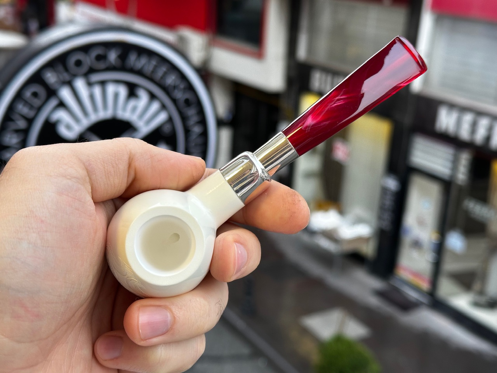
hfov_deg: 39.7
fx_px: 689
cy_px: 186
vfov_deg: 30.3
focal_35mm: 48
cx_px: 248
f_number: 1.78
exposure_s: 1/100
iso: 80
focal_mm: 6.86
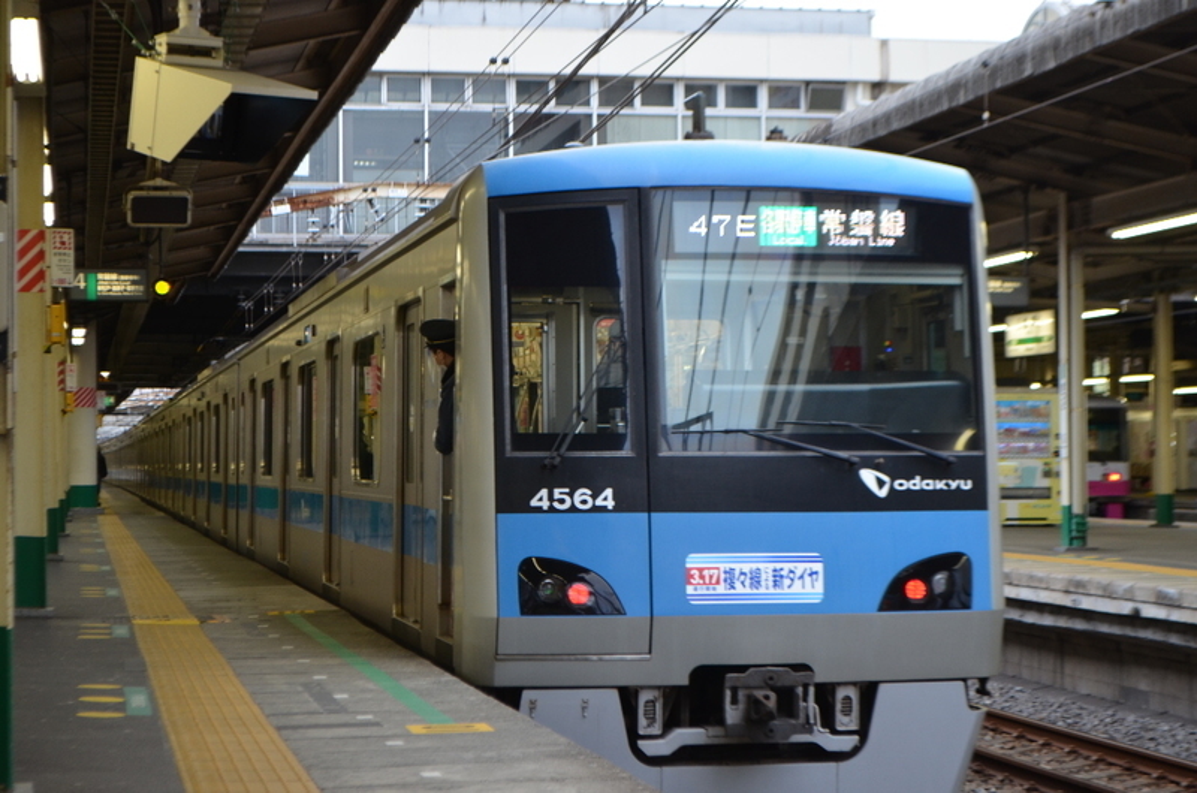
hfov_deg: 24.7
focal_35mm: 82
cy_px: 396
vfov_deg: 16.5
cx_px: 598
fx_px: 2738
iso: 560
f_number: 5.6
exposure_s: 1/60
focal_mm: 55
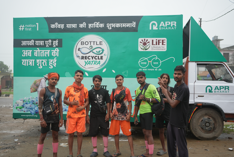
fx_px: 228
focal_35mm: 35
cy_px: 78
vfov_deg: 37.9
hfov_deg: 54.4
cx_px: 117
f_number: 2.8
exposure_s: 1/1250
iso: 320
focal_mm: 35
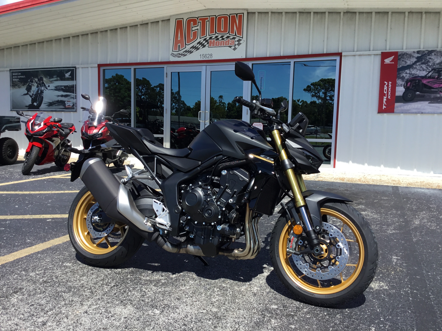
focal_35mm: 31
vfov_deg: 45.4
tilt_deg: -5.7
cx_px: 221
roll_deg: -1.9
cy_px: 166
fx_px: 396
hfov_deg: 58.4
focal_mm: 3.3
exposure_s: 1/936
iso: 25
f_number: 2.4
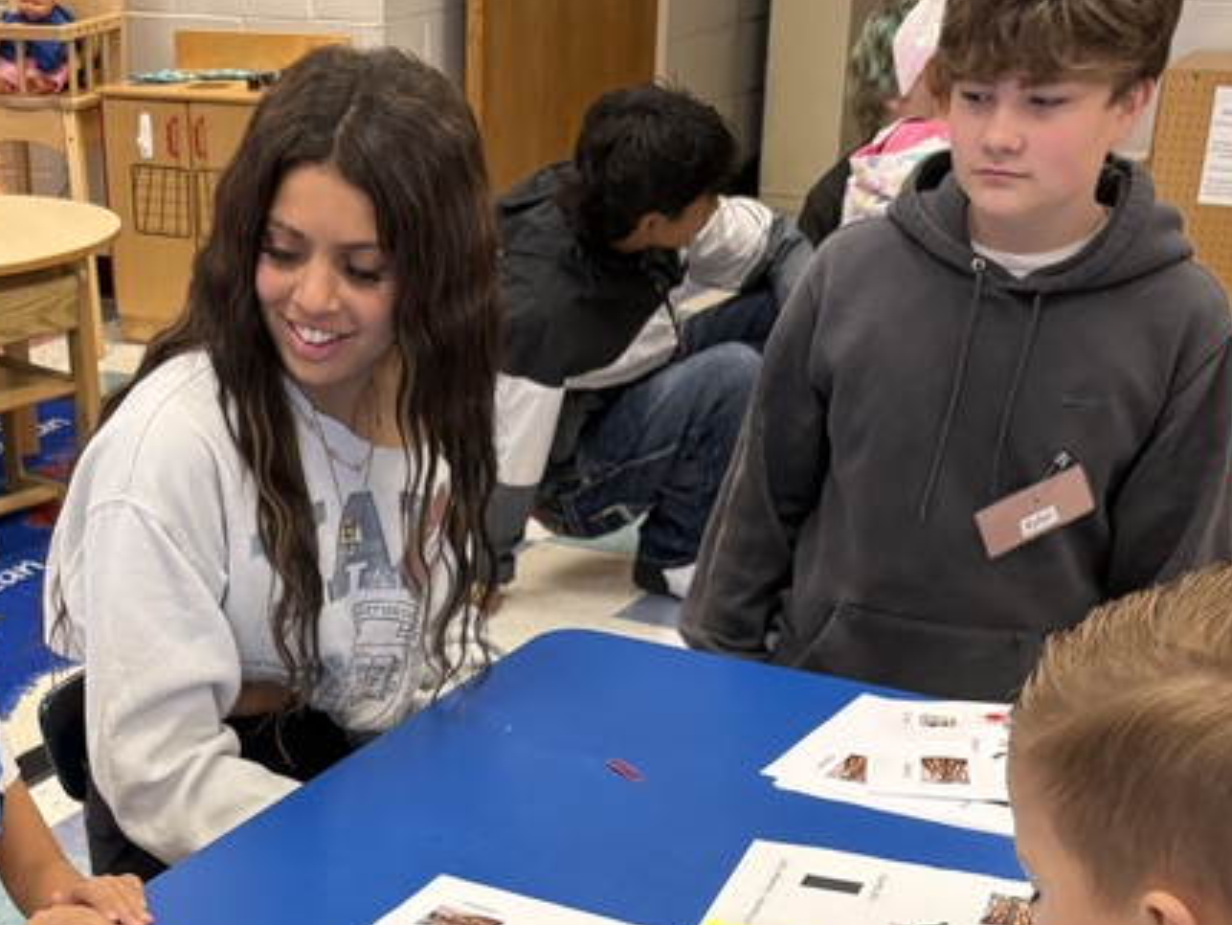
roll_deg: +1.6
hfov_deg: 30.9
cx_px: 373
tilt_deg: -30.8
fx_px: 2207
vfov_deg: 22.2
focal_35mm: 62
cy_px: 1057
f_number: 1.6
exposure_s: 1/60
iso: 100
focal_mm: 5.96
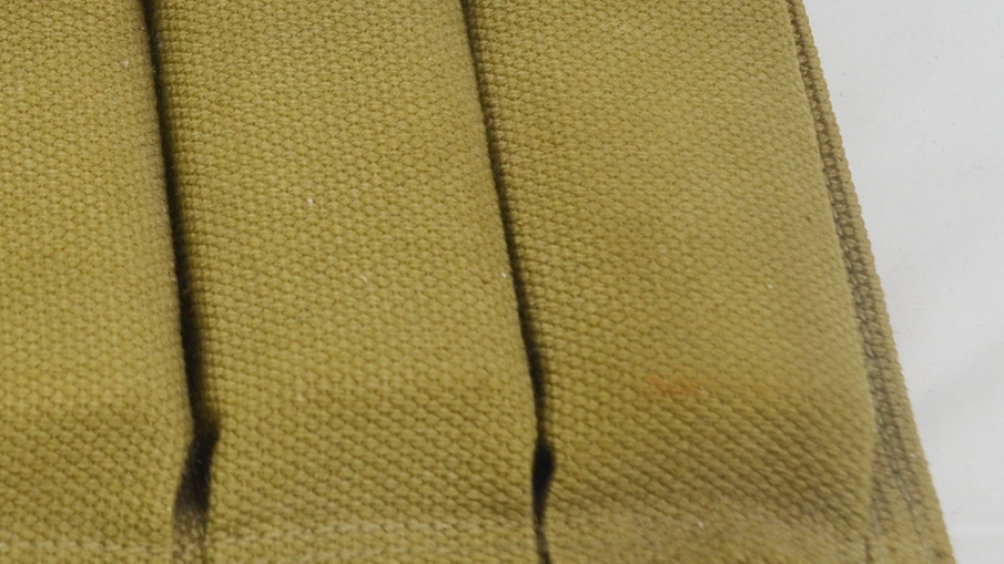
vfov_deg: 9.1
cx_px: -152
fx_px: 3525
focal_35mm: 132
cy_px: -101
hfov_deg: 15.7
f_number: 5.6
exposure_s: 1/125
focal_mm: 31
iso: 220
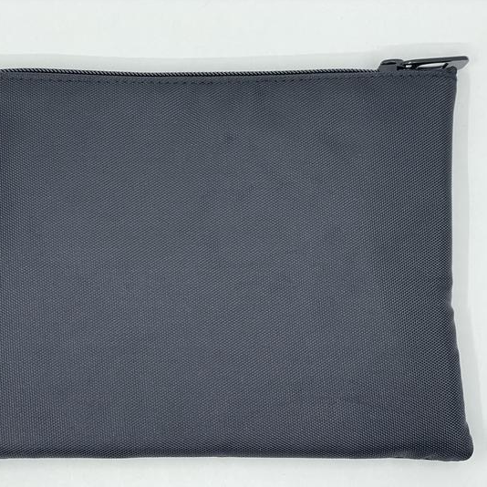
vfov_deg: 27.7
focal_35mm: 62
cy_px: 244
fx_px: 987
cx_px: 191
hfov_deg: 27.6
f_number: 2
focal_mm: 6
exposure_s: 1/201
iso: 25
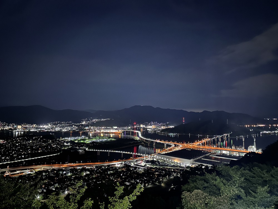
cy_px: 104
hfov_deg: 71.6
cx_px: 139
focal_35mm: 24
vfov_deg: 56.8
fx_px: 193
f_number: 1.78
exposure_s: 1/5
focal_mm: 6.86
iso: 3200
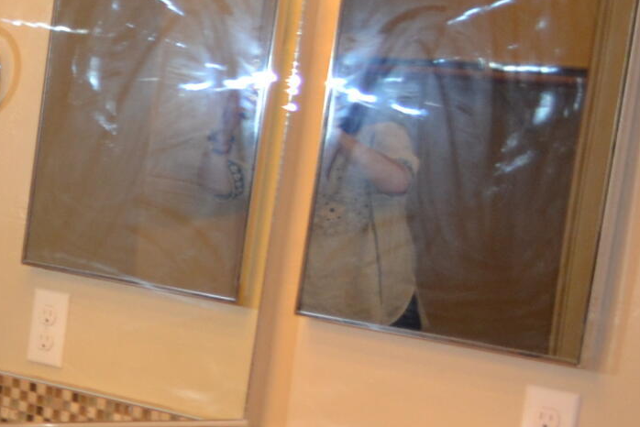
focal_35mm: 116
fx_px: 2063
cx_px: -582
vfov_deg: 11.8
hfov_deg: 14.9
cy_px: 311
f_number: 4
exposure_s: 1/100
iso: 400
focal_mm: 18
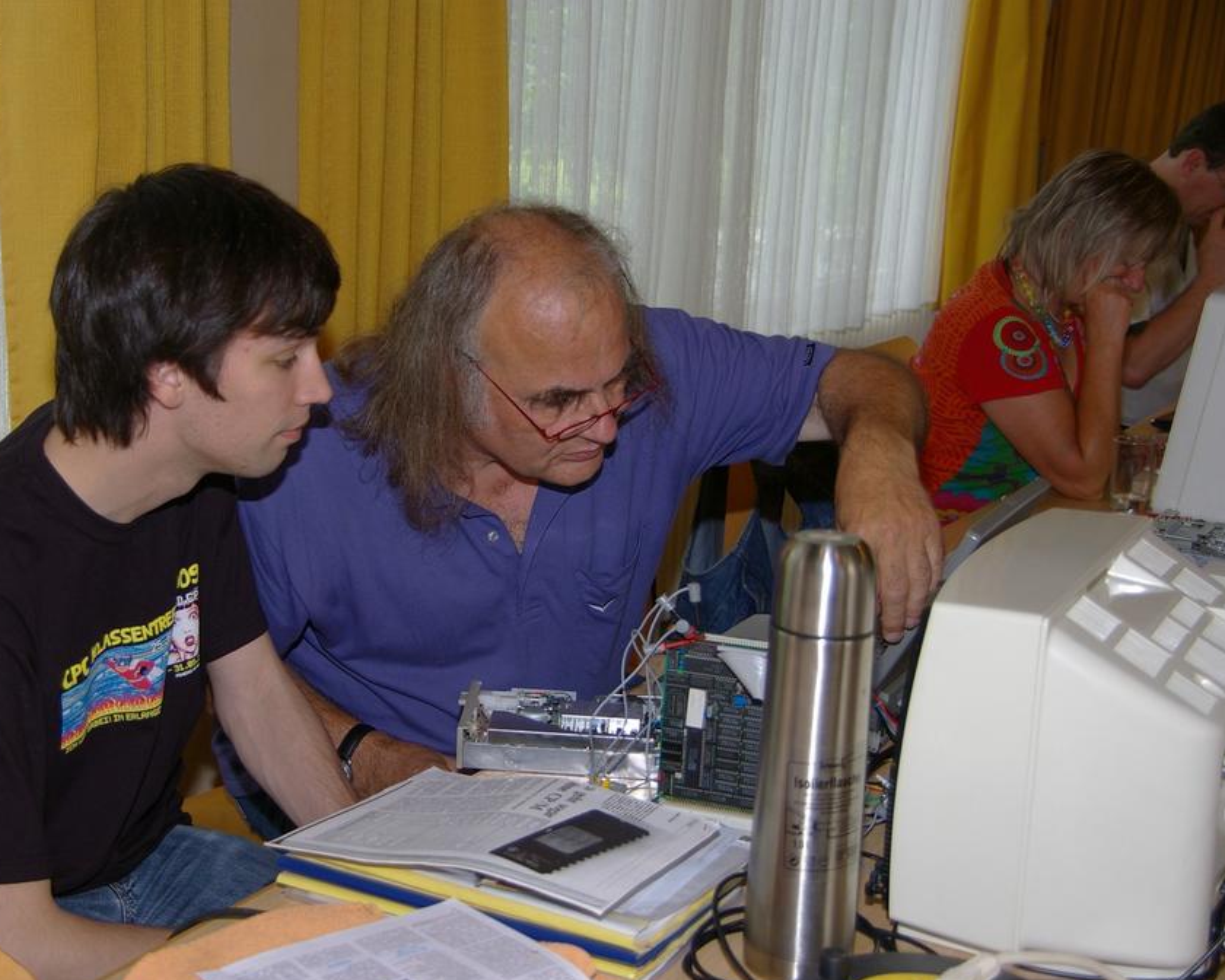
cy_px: 492
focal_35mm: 57
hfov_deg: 33.2
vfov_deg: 26.9
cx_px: 491
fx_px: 2051
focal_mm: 33
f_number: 4
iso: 200
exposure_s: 1/50
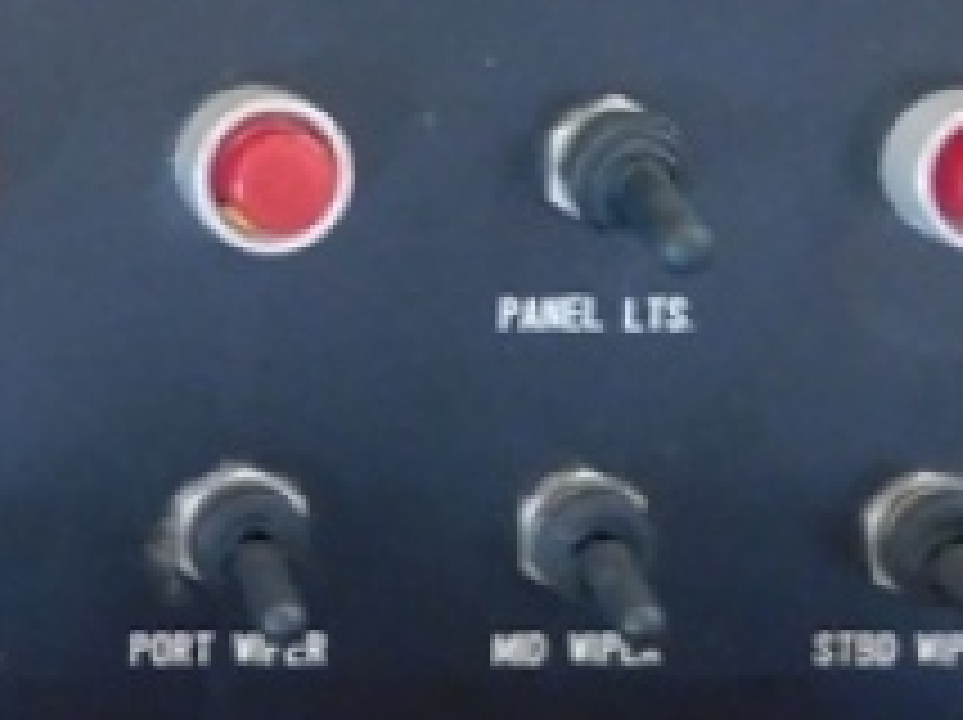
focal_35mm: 86
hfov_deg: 19.5
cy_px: -158
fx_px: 2390
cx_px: -522
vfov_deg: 16.4
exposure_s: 1/8
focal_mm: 4
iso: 400
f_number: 3
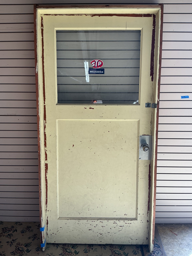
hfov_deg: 48.2
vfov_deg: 61.7
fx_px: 214
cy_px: 128
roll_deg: -0.1
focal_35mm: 29
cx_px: 96
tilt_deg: -15.5
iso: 25
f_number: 1.8
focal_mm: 3
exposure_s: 1/120
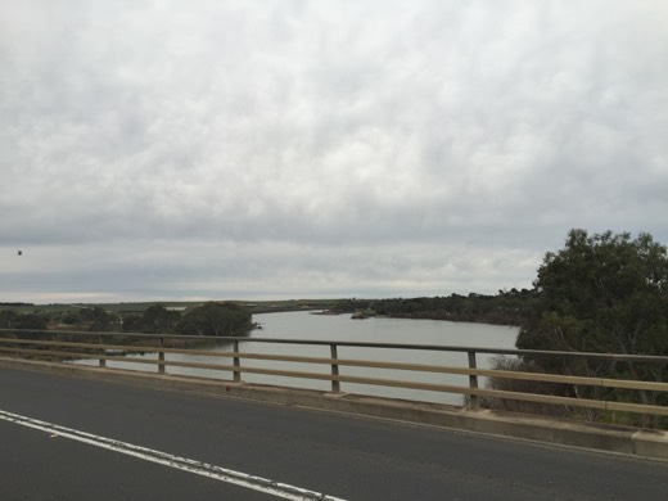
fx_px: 560
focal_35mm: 29
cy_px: 250
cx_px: 334
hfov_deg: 61.7
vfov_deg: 48.2
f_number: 2.2
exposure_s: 1/120
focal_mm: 4.15
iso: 32
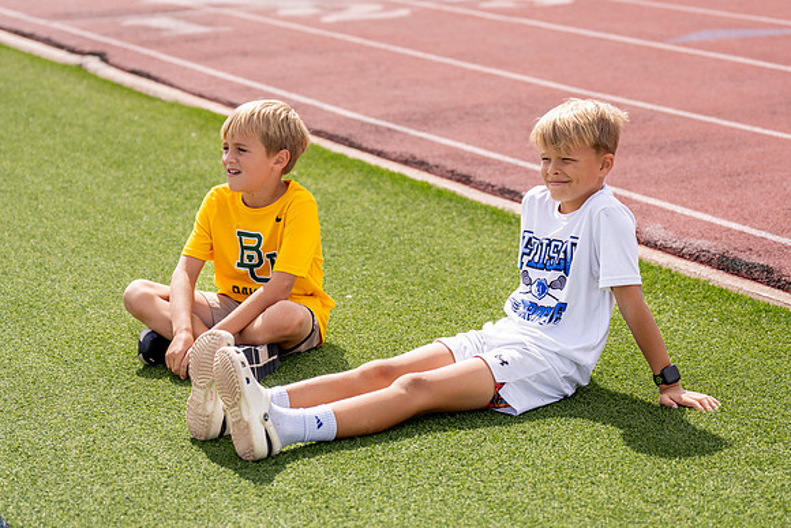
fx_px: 2214
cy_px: 306
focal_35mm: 101
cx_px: 423
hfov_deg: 20.3
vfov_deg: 13.6
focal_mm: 70
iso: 250
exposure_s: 1/4000
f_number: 2.8
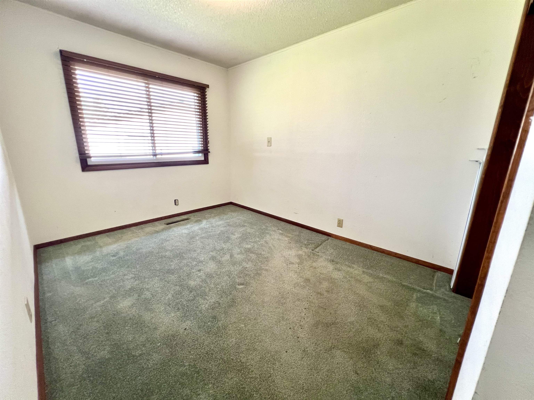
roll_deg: -0.7
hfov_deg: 106.2
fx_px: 201
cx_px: 267
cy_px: 200
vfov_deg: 89.9
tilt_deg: -14.1
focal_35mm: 13
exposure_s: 1/120
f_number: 1.8
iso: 200
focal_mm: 1.57
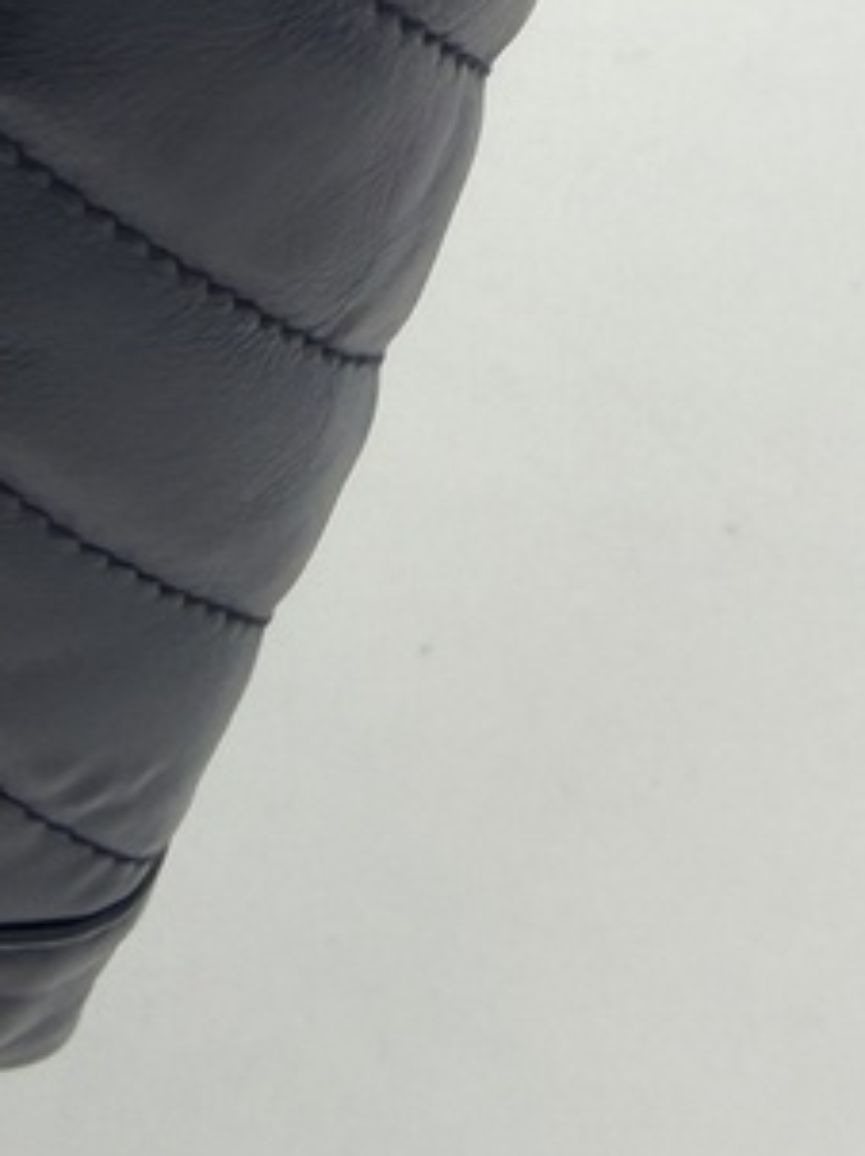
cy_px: -718
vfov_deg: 16.4
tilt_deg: -36.1
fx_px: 3537
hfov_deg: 13.6
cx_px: -176
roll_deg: +4.4
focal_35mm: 106
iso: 20
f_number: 2.2
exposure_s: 1/100
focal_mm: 2.22
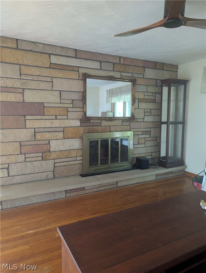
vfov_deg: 71.5
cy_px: 136
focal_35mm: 24
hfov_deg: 56.9
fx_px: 190
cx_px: 103
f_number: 1.68
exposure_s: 1/50.8
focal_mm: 6.9
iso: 485
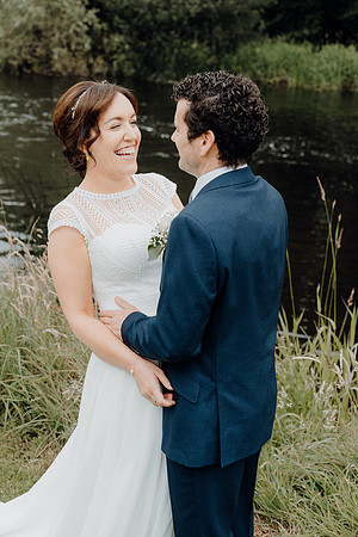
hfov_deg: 24.2
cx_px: 179
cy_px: 268
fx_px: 835
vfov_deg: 35.6
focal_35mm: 56
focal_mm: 56
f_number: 5
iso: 125
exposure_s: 1/200
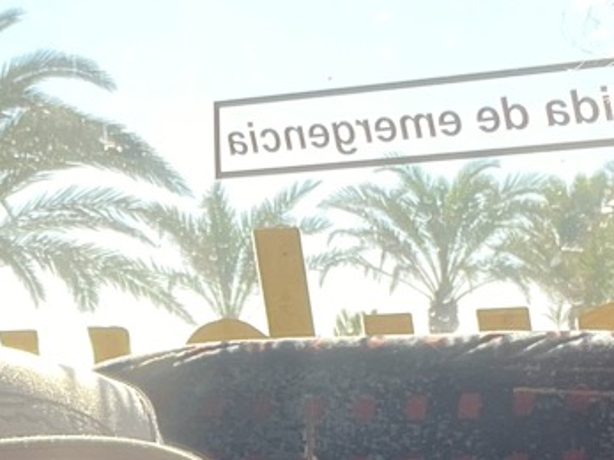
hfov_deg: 17.9
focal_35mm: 106
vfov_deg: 13.3
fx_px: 1880
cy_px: 649
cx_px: -62
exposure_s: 1/121
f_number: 2.2
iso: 64
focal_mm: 2.71
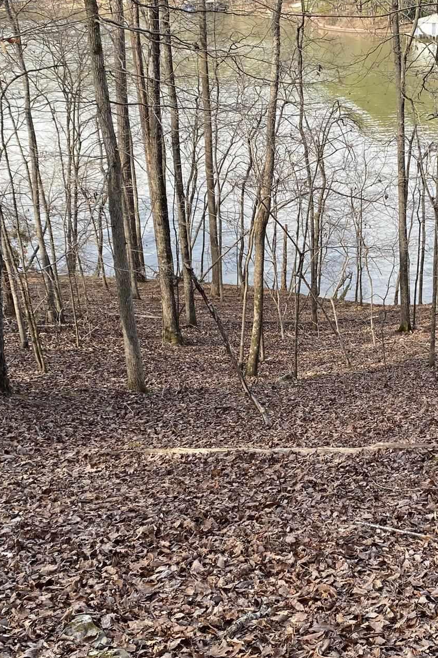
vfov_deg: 44.4
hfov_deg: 30.1
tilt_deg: -29.6
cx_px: 312
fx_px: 803
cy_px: 371
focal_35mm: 44
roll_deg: +3.2
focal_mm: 4.25
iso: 32
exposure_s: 1/359
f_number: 1.8
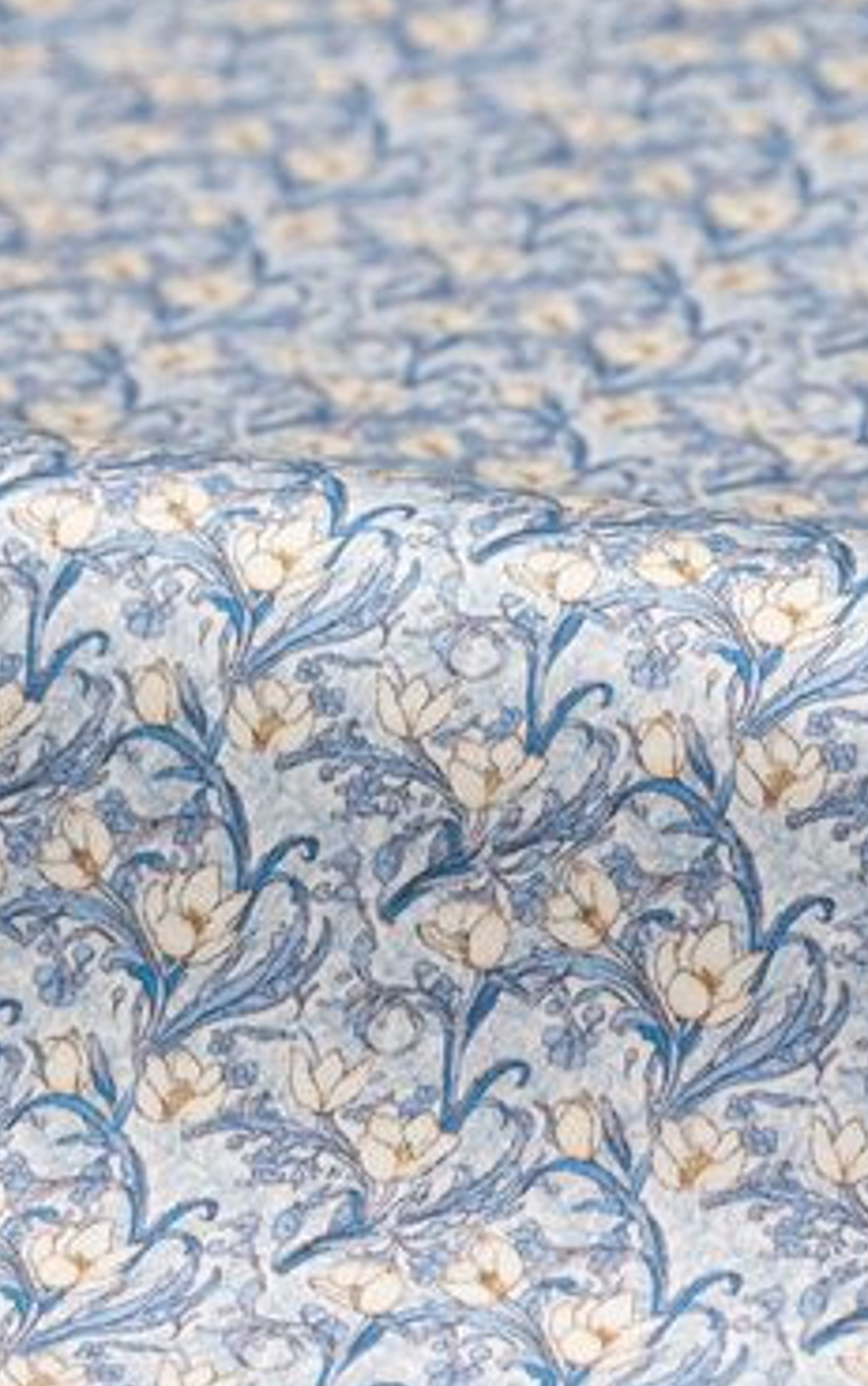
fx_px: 5368
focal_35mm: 142
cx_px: 652
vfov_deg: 14.7
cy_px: 1005
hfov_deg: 9.2
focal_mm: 85
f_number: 8
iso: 100
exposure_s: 1/160
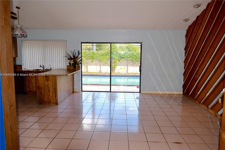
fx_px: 169
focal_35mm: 27
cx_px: 112
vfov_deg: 47.9
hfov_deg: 67.4
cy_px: 75
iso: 140
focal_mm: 18
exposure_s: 1/125
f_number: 5.6
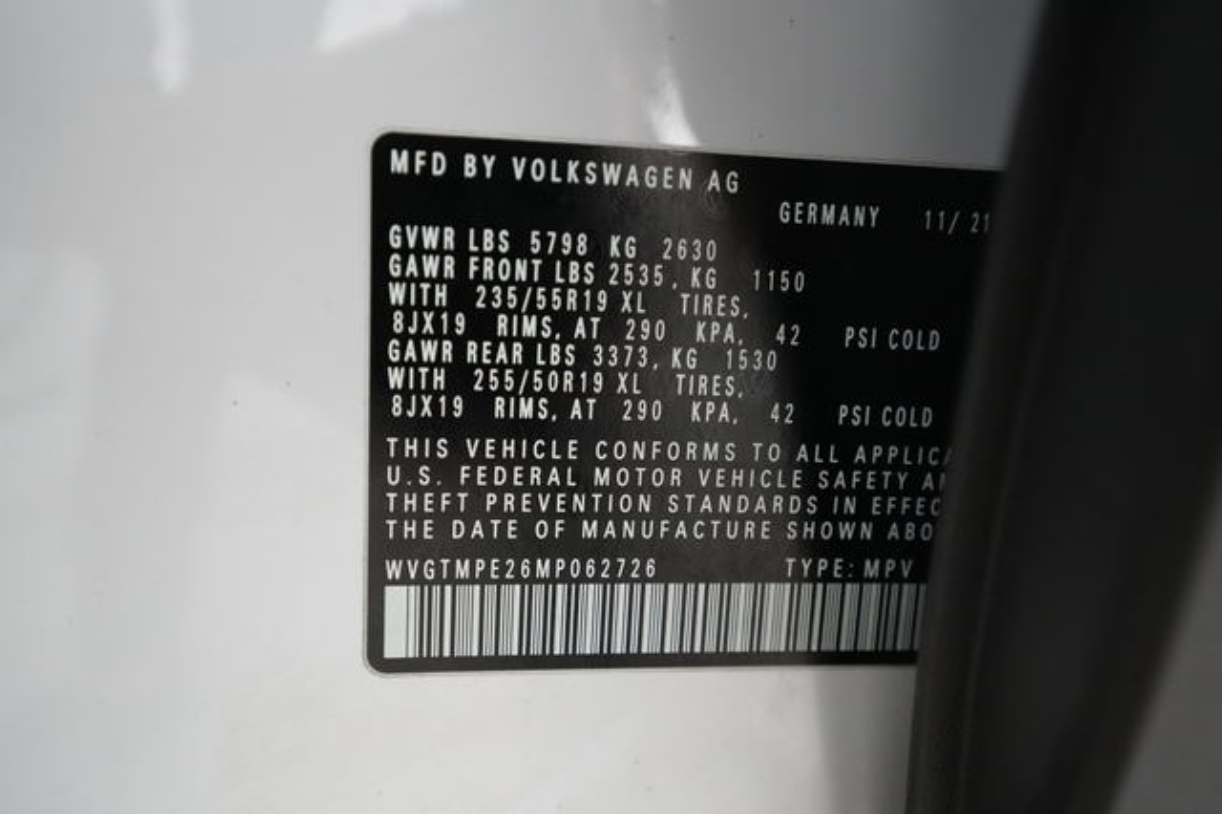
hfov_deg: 65.5
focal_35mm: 28
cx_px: 611
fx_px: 950
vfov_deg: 46.4
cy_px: 407
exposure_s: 1/100
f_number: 4.5
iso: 8000
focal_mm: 28
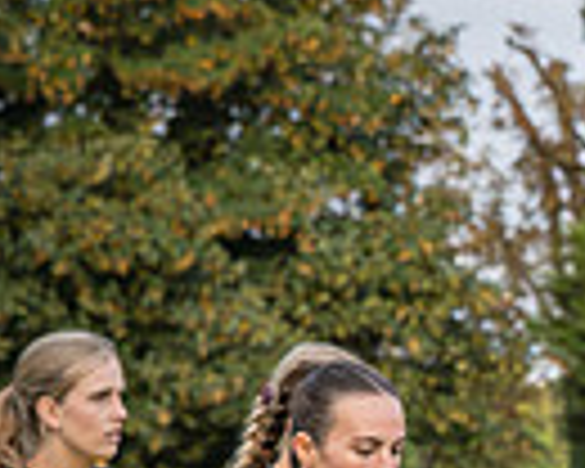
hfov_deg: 4.9
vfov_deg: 4.1
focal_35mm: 380
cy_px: 403
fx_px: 6579
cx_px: 1672
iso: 2000
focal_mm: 57
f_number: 5
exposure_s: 1/640
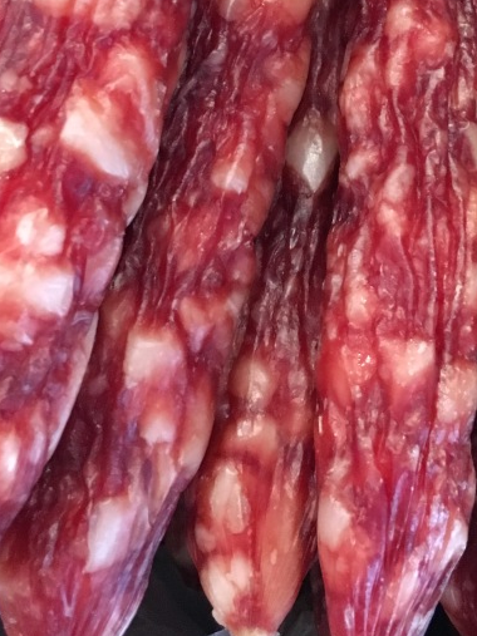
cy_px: 76
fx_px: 1121
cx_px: 358
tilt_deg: -72.7
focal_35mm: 61
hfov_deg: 23.8
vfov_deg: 30.4
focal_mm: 4.15
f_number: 2.2
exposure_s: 1/17
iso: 320
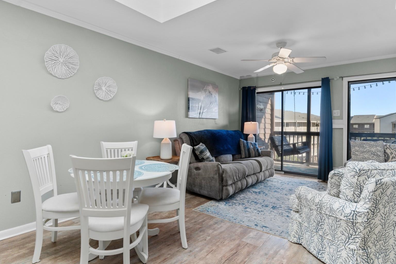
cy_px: 127
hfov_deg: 84.0
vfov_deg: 61.9
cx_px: 196
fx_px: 220
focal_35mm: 20
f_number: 4.8
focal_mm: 13
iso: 100
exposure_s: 1/10
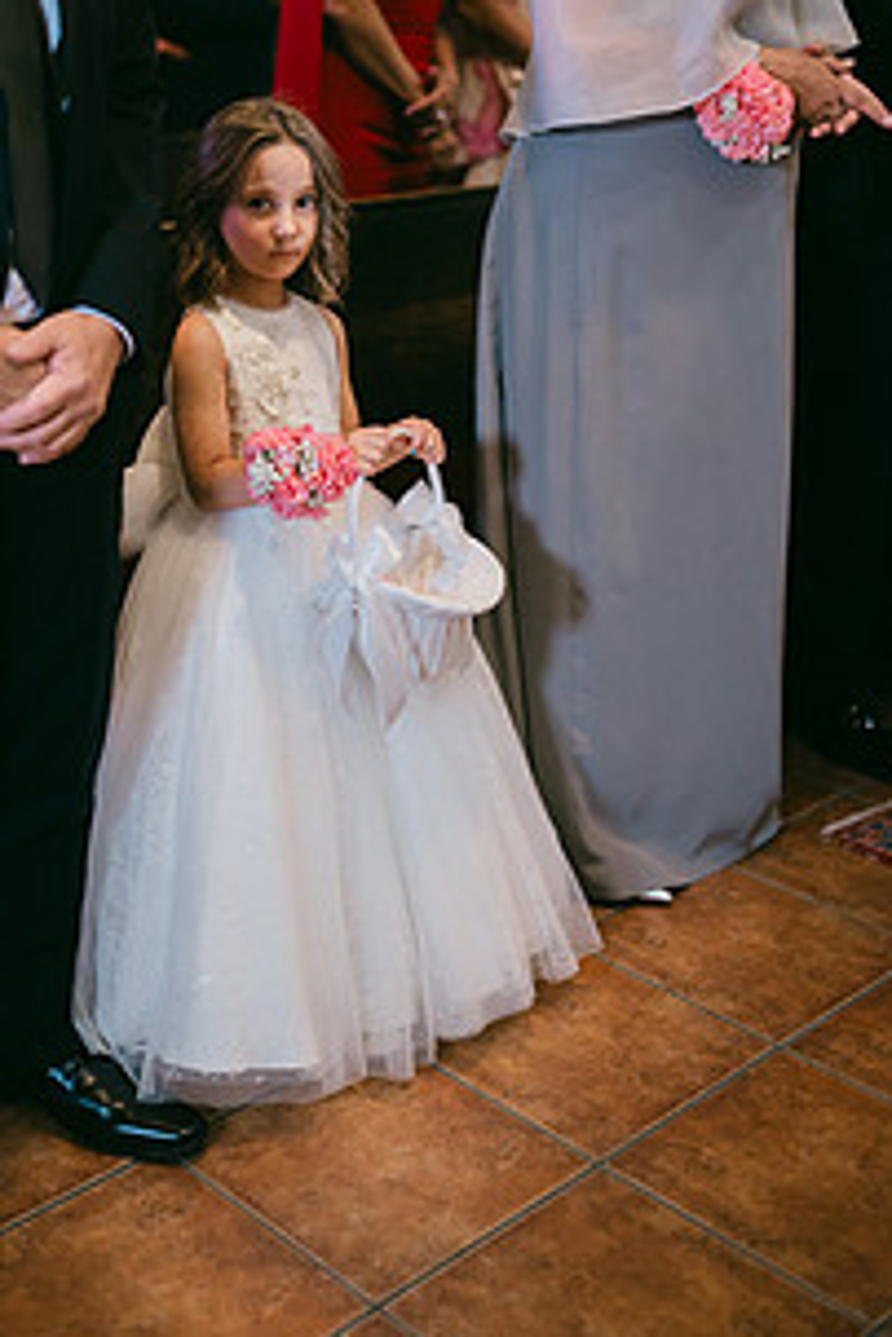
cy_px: 410
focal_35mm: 52
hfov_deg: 25.8
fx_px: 1933
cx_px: 274
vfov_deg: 37.6
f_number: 1.2
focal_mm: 35
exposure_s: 1/320
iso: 800
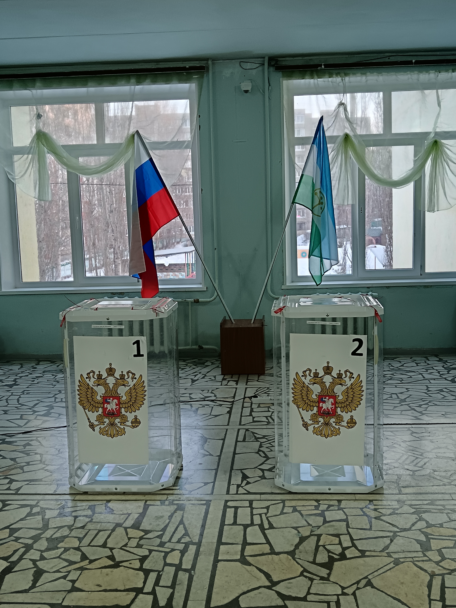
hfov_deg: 34.3
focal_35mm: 42
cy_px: 304
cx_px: 228
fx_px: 738
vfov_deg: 44.8
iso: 733
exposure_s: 1/50
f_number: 1.9
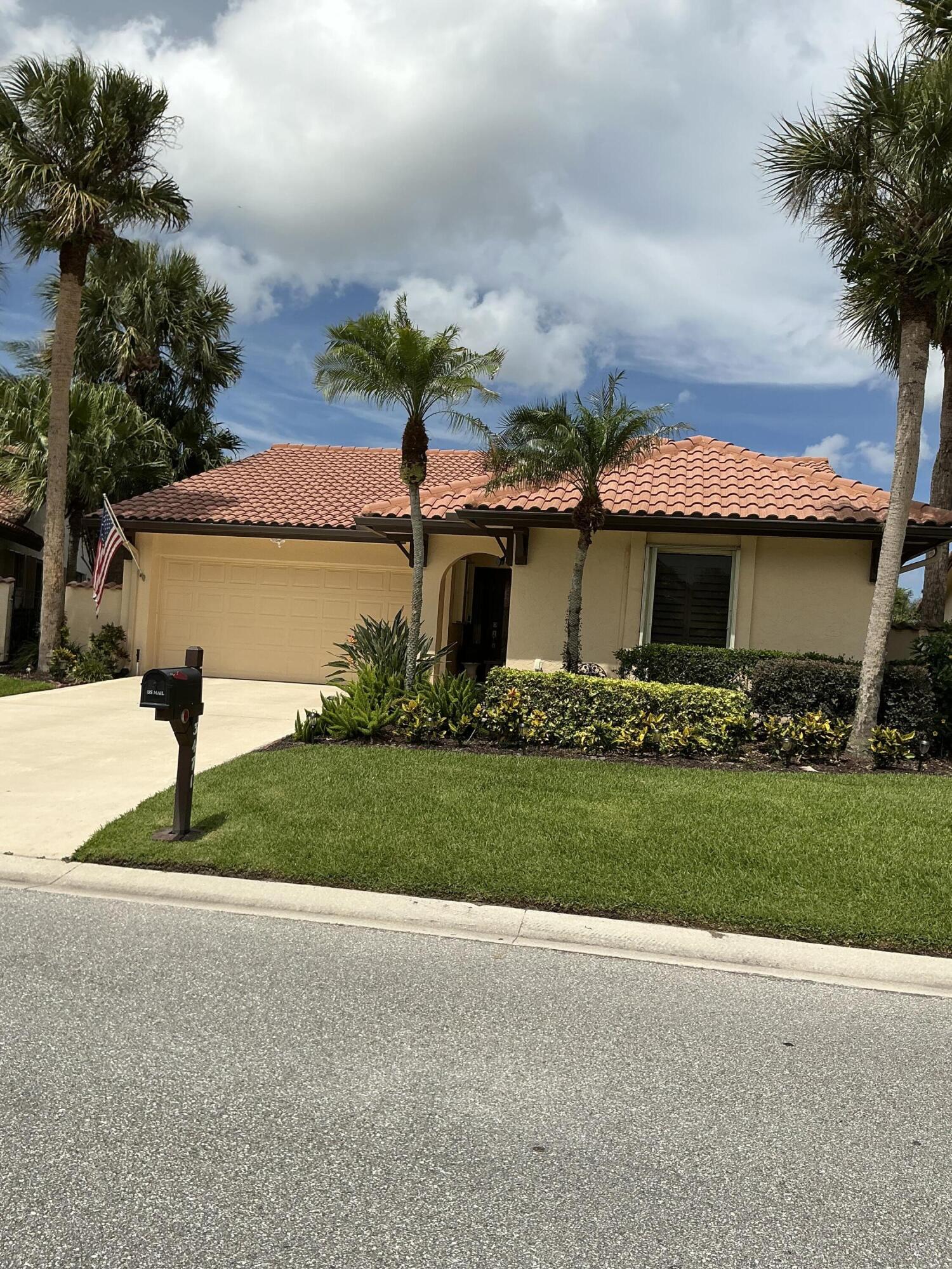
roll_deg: -3.5
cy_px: 634
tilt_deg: -0.3
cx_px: 476
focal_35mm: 28
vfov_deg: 63.4
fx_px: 1027
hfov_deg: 49.7
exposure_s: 1/4065
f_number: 1.8
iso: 25
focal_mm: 3
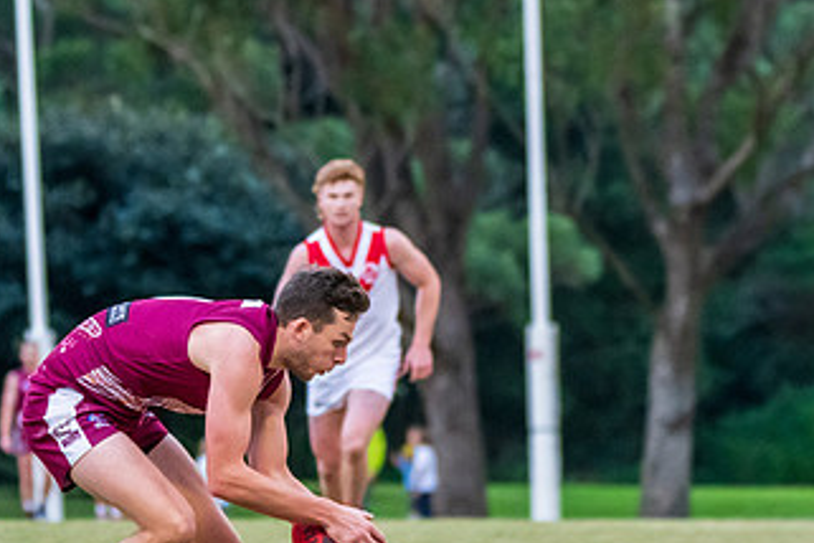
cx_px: 334
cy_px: 237
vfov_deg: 2.9
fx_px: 10875
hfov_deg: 4.3
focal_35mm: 481
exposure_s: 1/1000
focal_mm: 200
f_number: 5.3
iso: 3200
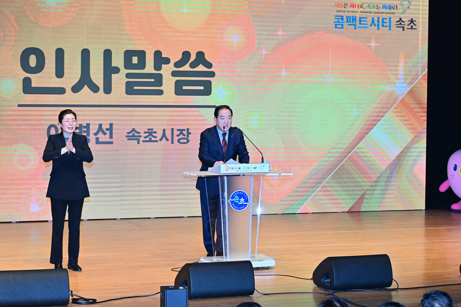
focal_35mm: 86
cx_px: 230
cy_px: 154
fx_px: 1101
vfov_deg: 15.9
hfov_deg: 23.6
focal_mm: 86
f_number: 6.3
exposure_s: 1/200
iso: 640
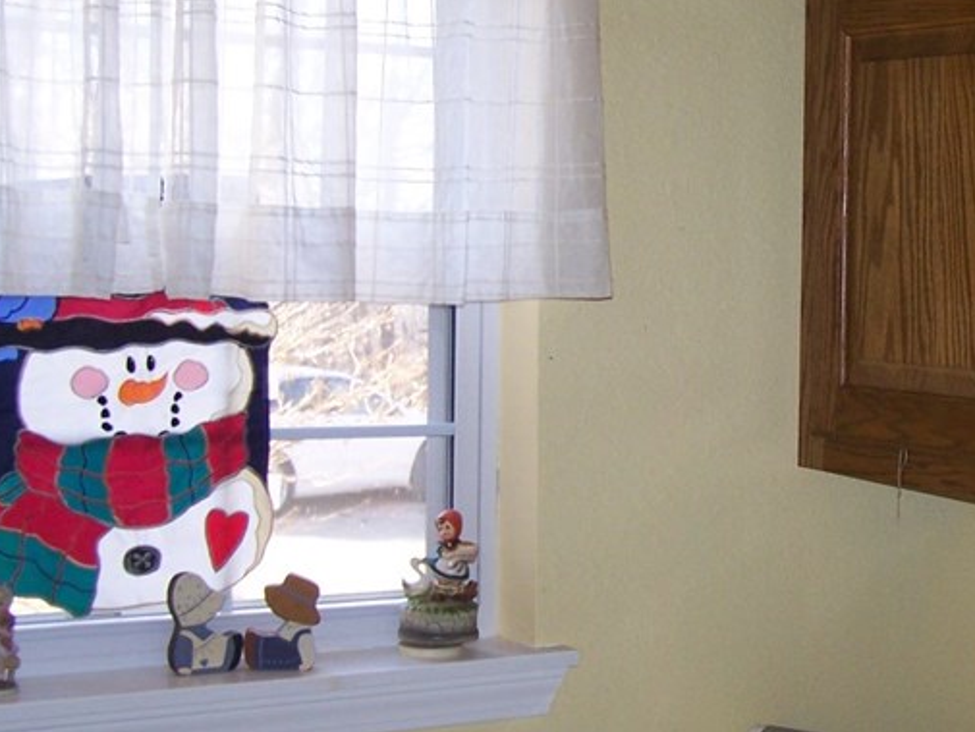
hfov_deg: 25.0
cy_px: 332
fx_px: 2169
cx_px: 732
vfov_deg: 19.1
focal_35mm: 77
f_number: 2.8
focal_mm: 6.3
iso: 80
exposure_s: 1/60
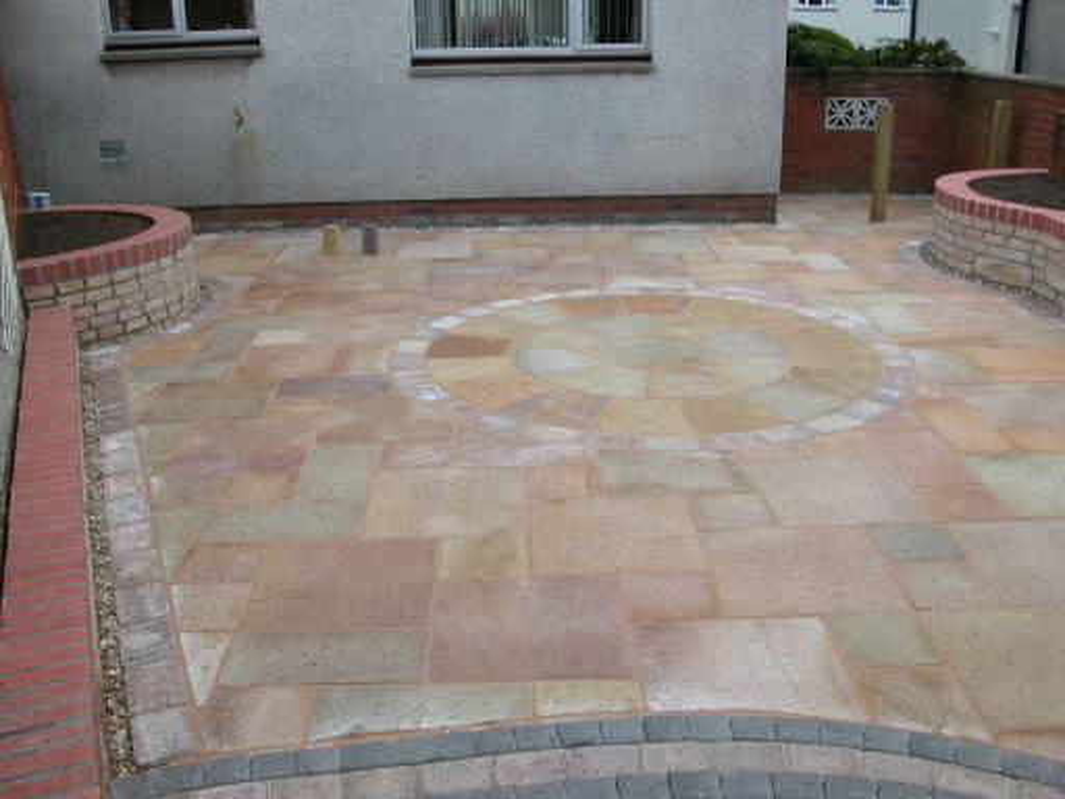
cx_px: 532
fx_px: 1077
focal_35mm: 35
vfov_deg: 40.7
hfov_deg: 52.6
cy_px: 400
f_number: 4.5
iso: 100
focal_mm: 8.9
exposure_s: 1/169
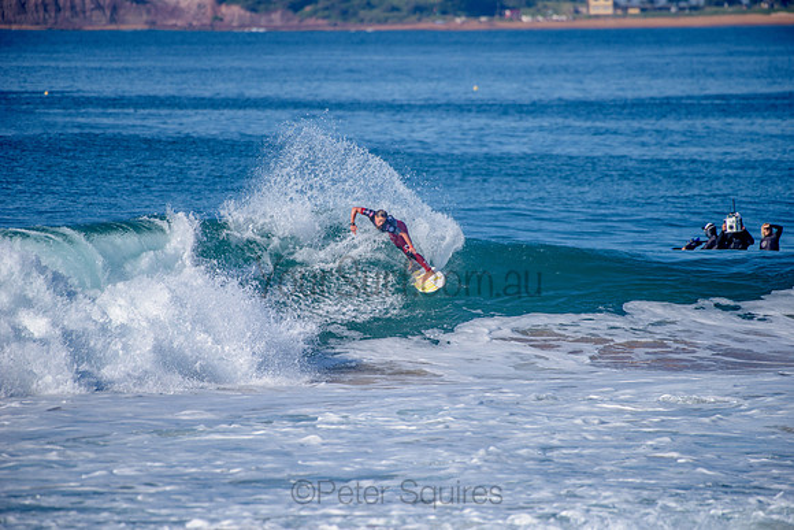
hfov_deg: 4.1
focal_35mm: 500
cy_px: 265
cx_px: 397
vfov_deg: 2.8
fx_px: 11030
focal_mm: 500
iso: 125
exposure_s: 1/1600
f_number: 5.6
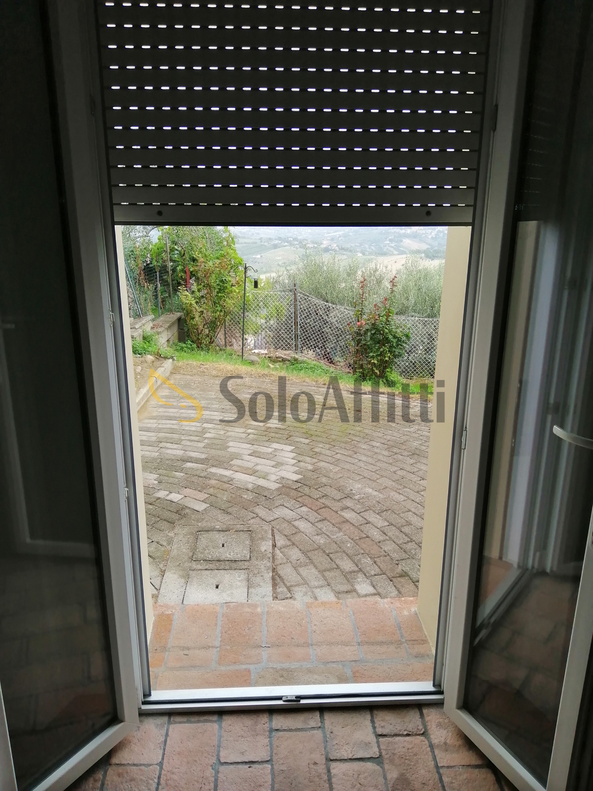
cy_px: 396
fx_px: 594
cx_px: 296
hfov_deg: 53.1
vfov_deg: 67.3
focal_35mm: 26
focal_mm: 3.6
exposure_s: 1/503
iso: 50
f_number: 1.8
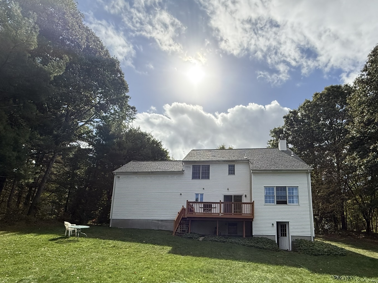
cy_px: 193
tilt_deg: +12.1
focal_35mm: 21
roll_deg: -1.8
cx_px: 210
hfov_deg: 78.7
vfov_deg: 61.6
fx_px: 229
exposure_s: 1/4149
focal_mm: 2.22
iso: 64
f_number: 2.2
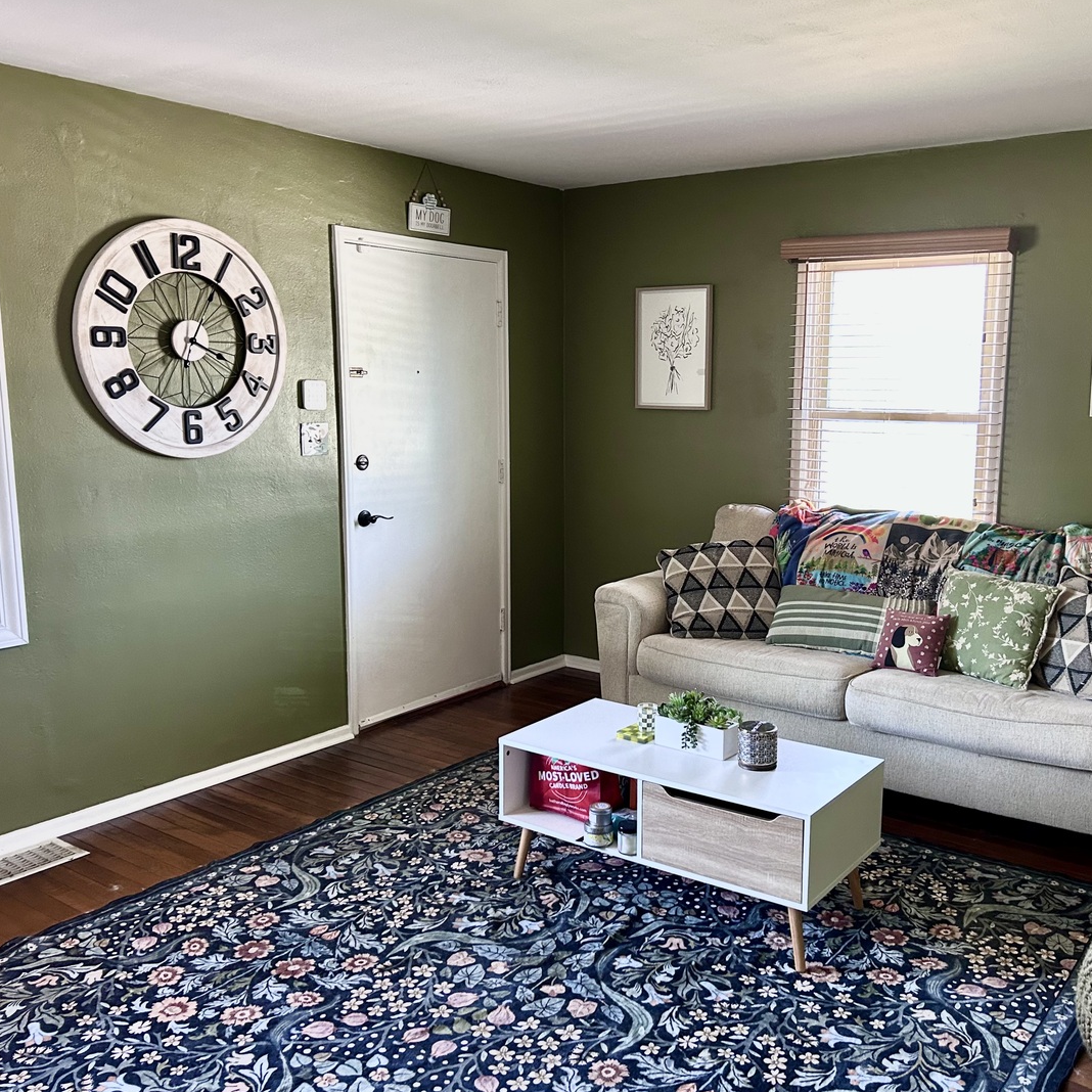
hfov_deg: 52.4
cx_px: 622
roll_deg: -0.3
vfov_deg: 52.5
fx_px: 1106
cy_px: 547
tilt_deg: -8.8
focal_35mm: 31
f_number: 1.5
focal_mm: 5.7
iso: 250
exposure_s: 1/60
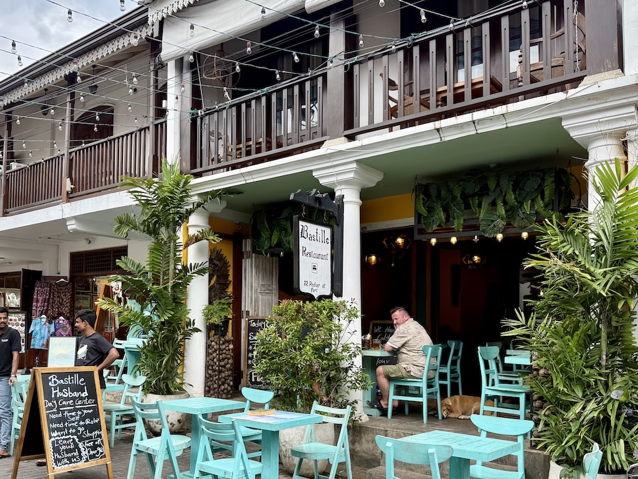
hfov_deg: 58.2
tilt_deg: +4.1
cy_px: 300
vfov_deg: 45.0
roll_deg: -2.6
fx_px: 571
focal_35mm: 31
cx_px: 285
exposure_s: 1/547
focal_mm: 6.76
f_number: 1.78
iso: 80
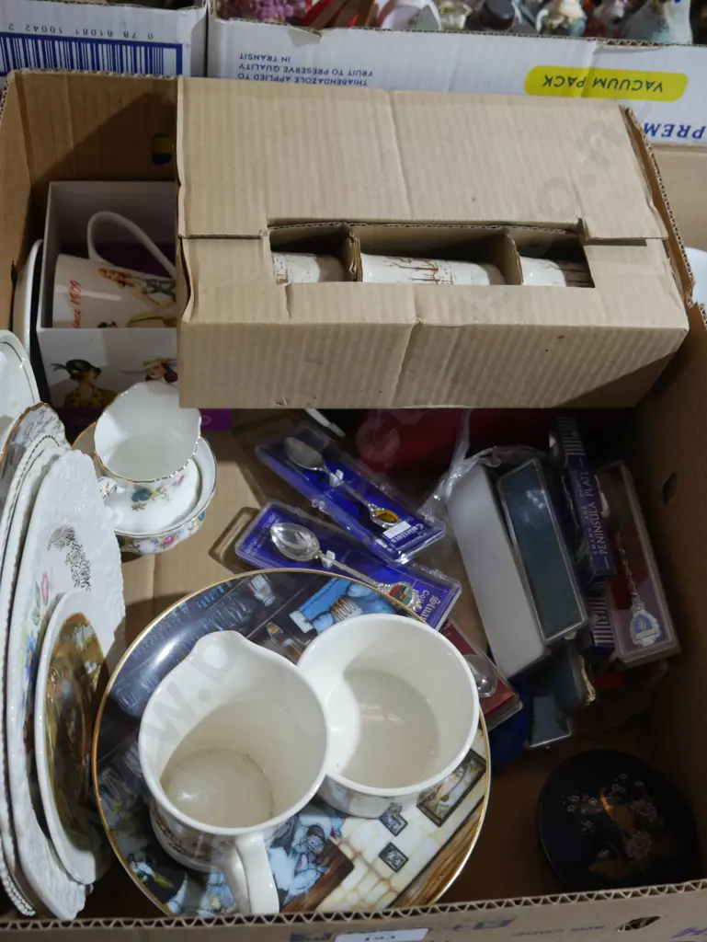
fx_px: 1088
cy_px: 471
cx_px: 354
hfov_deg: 36.0
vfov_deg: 46.8
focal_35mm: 40
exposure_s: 1/60
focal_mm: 20
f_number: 4.4
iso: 800
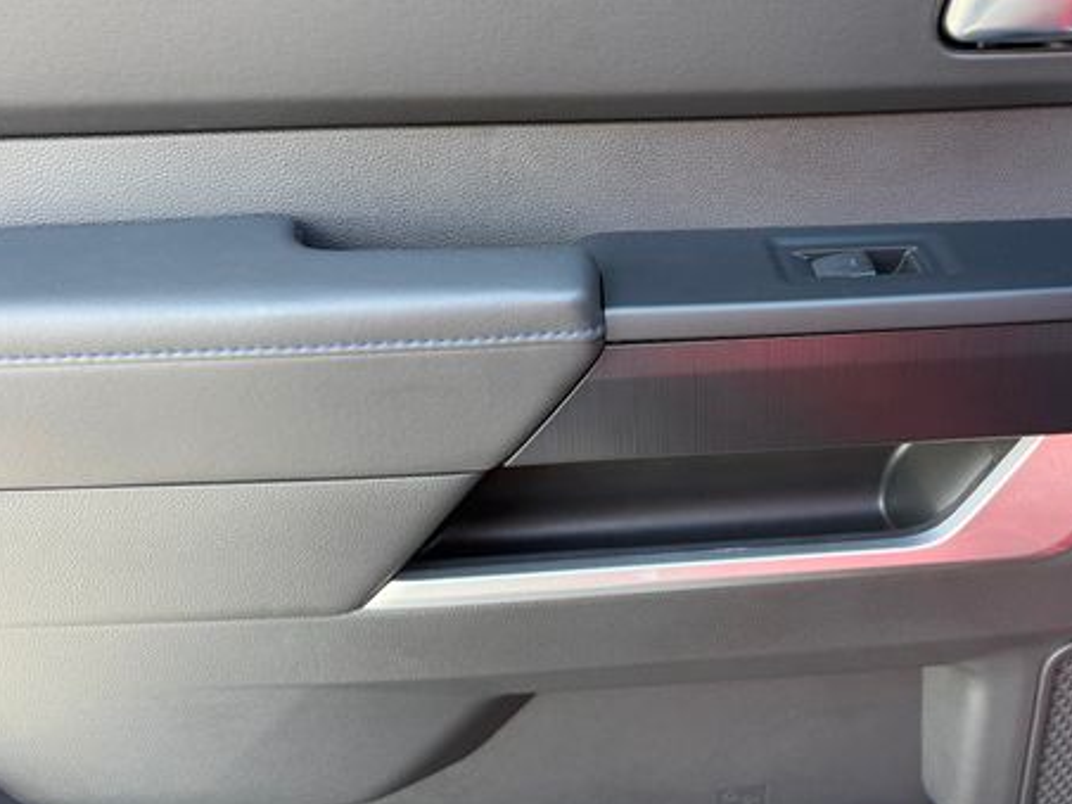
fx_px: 1053
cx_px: 709
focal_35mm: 34
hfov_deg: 53.0
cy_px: 301
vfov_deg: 41.5
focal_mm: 6.76
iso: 100
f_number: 1.78
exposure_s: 1/121
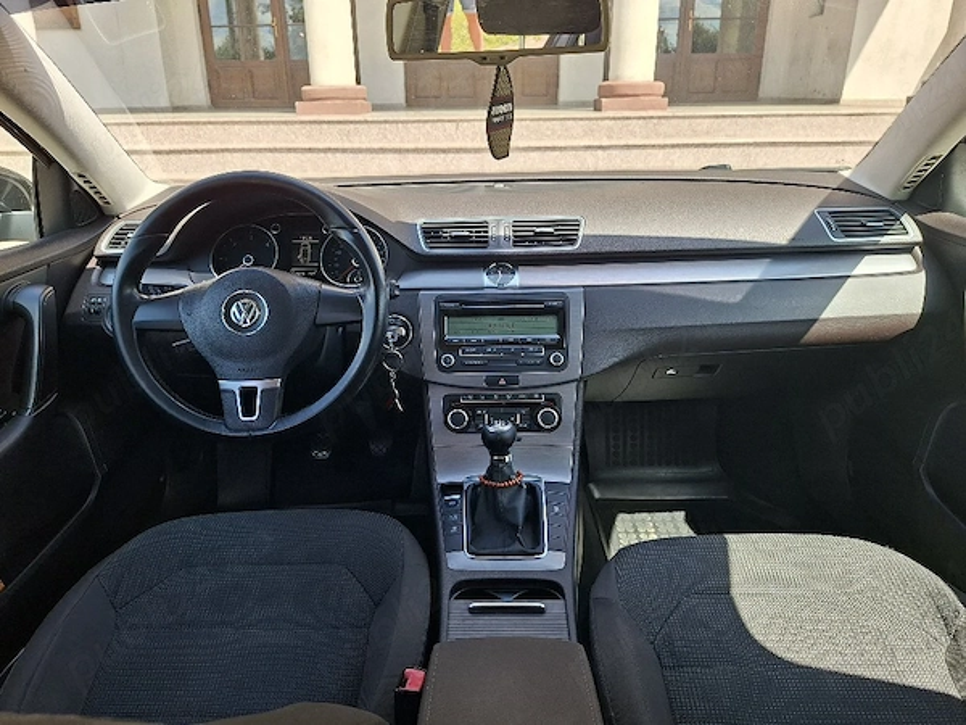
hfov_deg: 73.9
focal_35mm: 23
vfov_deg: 58.9
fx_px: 642
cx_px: 483
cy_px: 362
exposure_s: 1/303
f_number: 1.8
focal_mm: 5.54
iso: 50
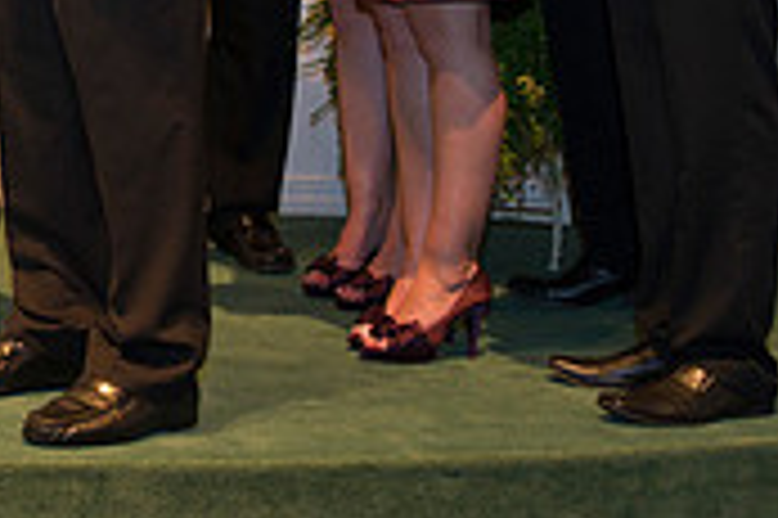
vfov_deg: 11.6
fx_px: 2461
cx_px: -112
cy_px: -221
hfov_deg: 17.3
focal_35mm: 114
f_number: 4
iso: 1600
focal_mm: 34
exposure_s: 1/60
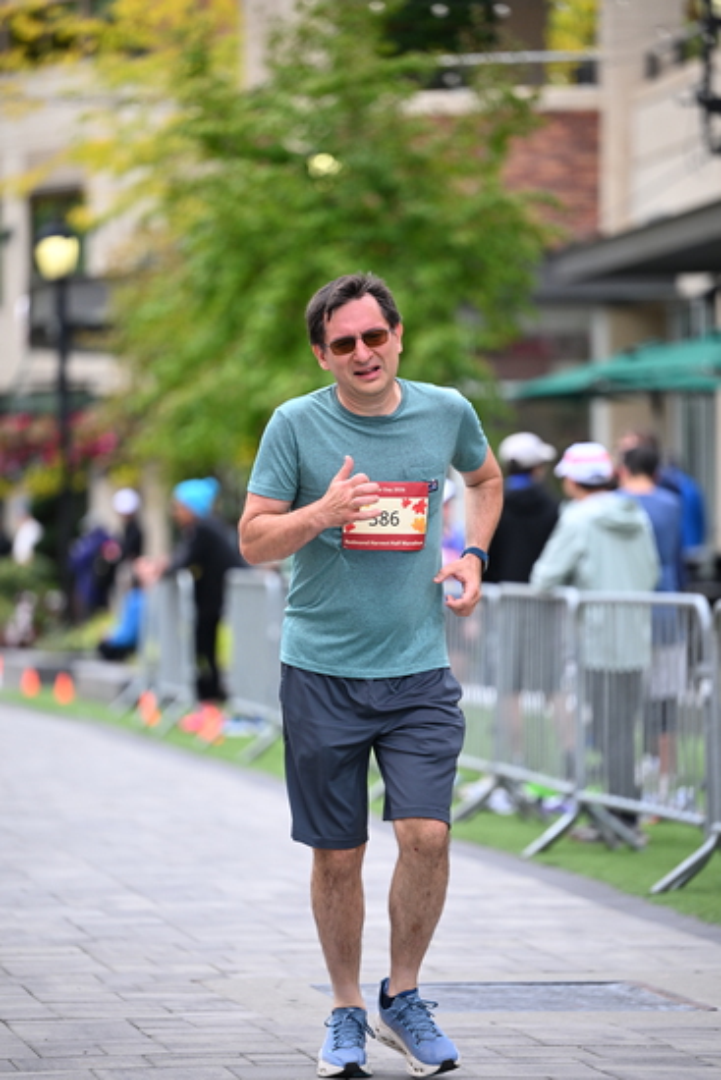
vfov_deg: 12.4
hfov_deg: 8.3
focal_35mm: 165
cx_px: 360
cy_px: 540
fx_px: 4953
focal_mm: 165
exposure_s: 1/2000
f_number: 2.8
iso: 640
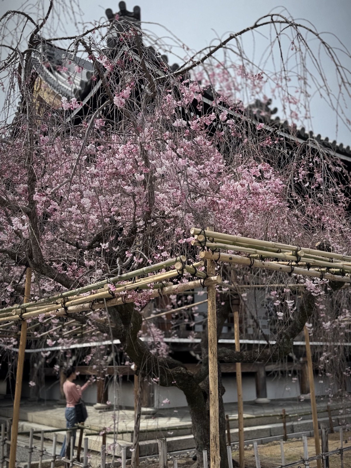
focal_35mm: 24
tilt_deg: +15.1
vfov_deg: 71.6
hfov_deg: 56.8
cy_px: 234
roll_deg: +0.9
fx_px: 324
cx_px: 176
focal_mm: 6.76
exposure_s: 1/4673
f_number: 1.78
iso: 80
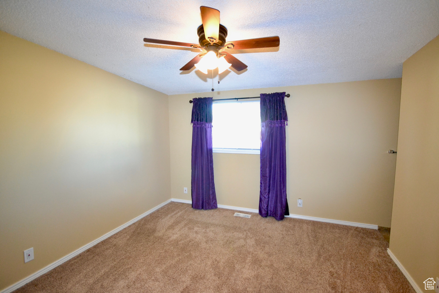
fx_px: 201
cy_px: 146
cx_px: 220
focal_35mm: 16
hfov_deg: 95.0
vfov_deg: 72.0
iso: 2000
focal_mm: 11
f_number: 4.2
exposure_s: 1/60
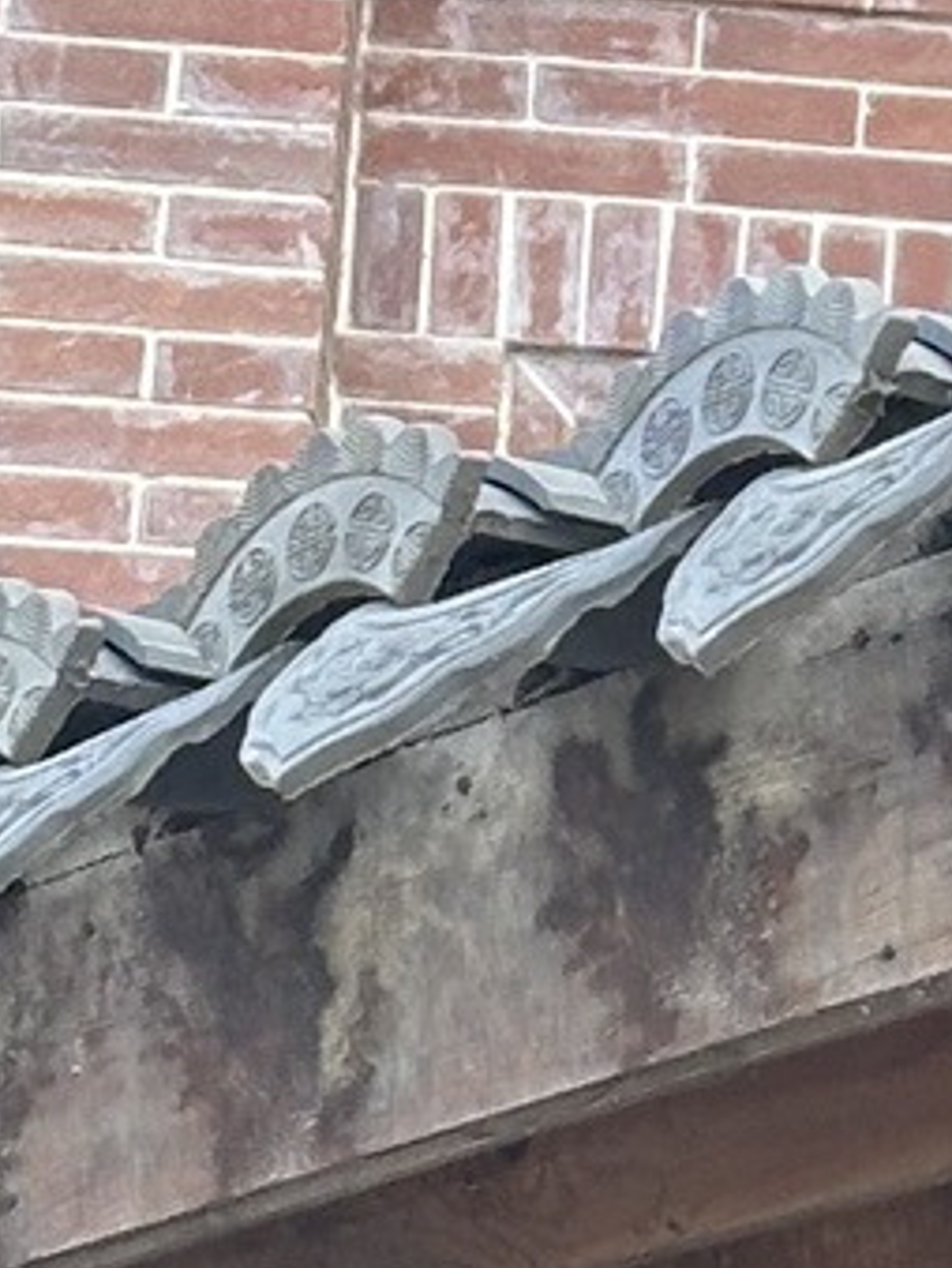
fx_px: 10401
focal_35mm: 284
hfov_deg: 5.1
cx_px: 2444
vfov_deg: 7.0
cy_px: 949
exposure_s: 1/162
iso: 50
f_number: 1.78
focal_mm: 6.86
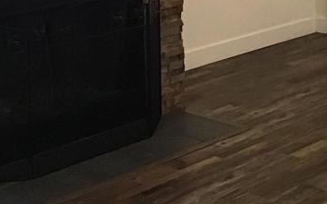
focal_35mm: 95
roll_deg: +1.3
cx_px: 314
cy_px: -138
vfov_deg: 12.8
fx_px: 846
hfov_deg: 21.2
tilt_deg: -1.3
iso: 125
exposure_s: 1/30
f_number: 2.4
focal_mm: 3.3
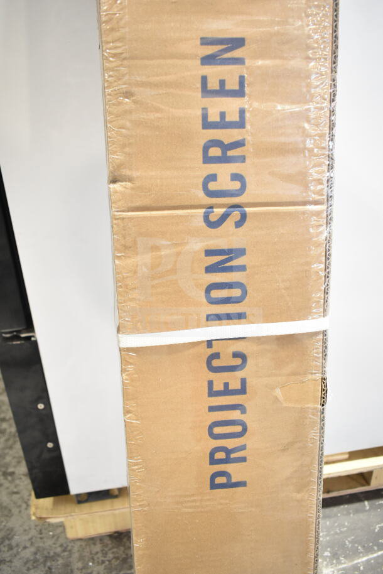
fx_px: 478
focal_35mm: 30
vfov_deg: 61.9
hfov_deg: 43.6
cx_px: 192
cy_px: 287
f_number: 4
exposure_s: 1/80
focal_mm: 20
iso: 1600
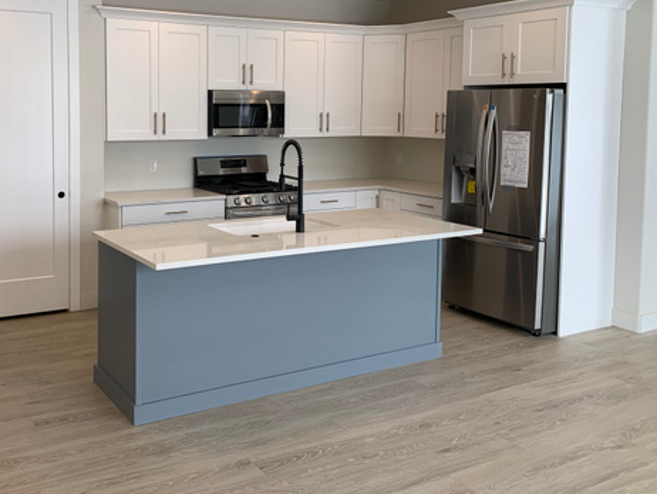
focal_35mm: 36
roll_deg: -0.1
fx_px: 684
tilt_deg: -4.3
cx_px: 219
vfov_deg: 39.2
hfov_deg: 50.4
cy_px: 162
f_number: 1.8
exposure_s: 1/120
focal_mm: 4.25
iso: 25
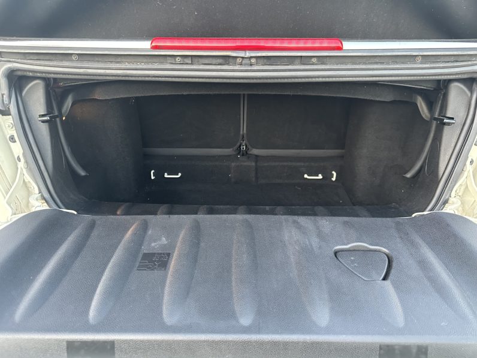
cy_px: 179
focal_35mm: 24
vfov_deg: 56.8
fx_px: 331
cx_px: 238
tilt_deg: -27.0
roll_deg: +1.2
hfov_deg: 71.6
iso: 640
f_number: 1.78
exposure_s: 1/60
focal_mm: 6.86
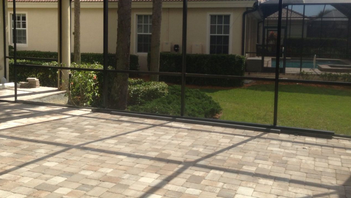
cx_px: 155
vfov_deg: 26.4
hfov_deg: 45.4
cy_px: 70
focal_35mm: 45
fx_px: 419
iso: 50
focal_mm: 4.13
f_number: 2.4
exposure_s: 1/1015
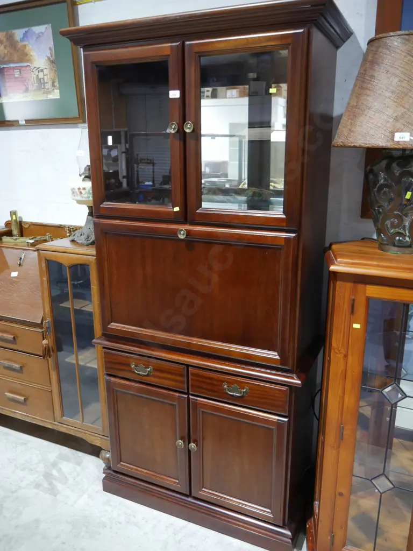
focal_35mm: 28
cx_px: 206
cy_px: 276
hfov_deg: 49.7
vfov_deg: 63.4
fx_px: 445
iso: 1000
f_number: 3.5
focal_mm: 14
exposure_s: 1/60
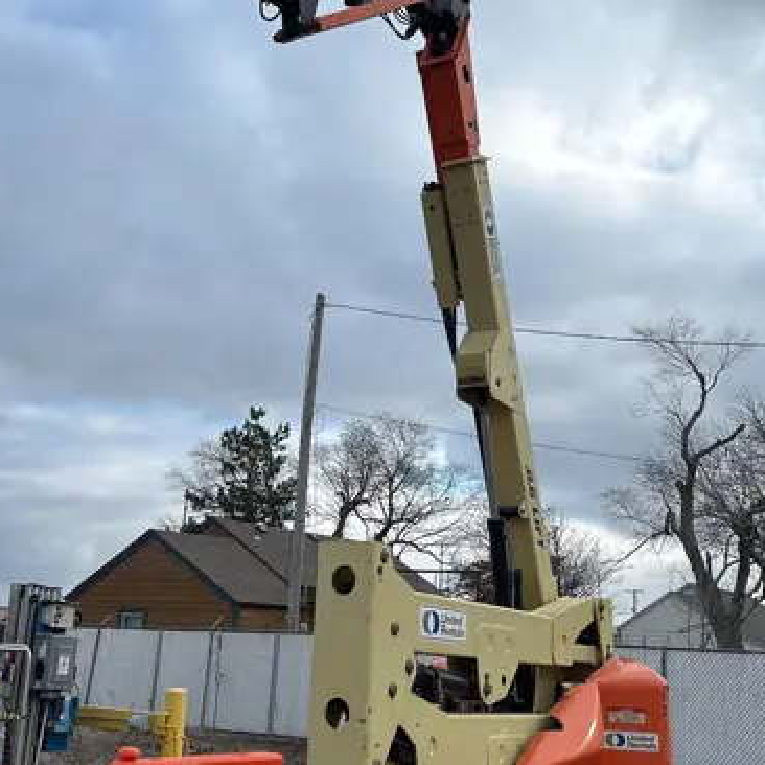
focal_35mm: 46
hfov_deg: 36.8
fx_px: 1150
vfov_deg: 36.7
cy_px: 331
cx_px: 355
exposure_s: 1/3165
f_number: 1.5
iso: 50
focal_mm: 5.7
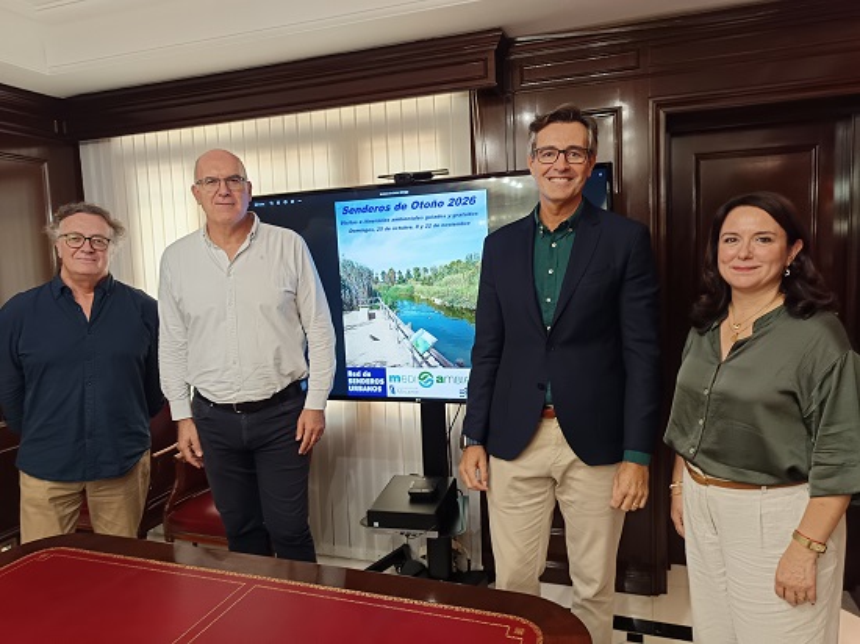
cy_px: 322
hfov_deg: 71.6
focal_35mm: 24
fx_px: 596
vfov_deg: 56.8
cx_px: 430
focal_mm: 5.31
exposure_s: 1/50
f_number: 1.7
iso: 593
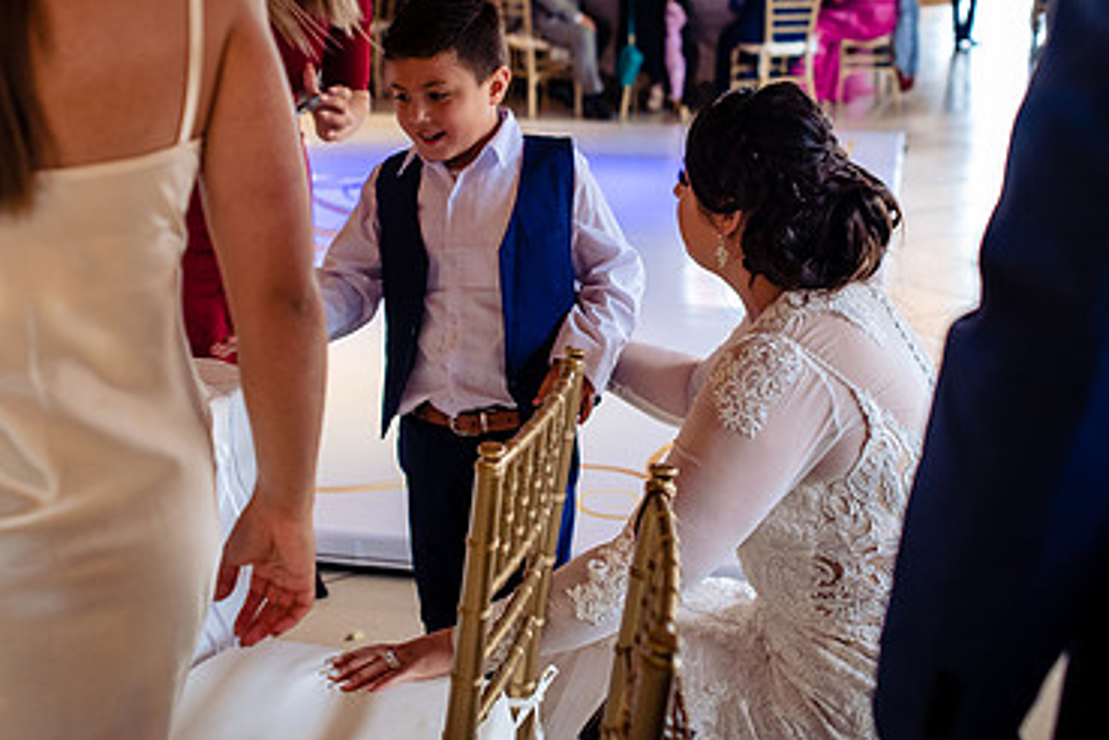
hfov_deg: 36.2
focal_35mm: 55
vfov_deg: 24.5
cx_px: 535
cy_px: 230
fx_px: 1694
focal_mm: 35
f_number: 2.8
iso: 1250
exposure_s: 1/125
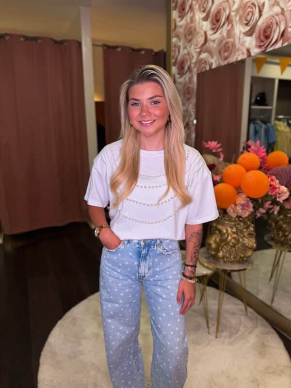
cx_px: 146
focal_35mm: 24
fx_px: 269
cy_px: 194
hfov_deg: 56.8
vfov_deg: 71.6
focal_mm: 6.76
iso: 80
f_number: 1.78
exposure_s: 1/100
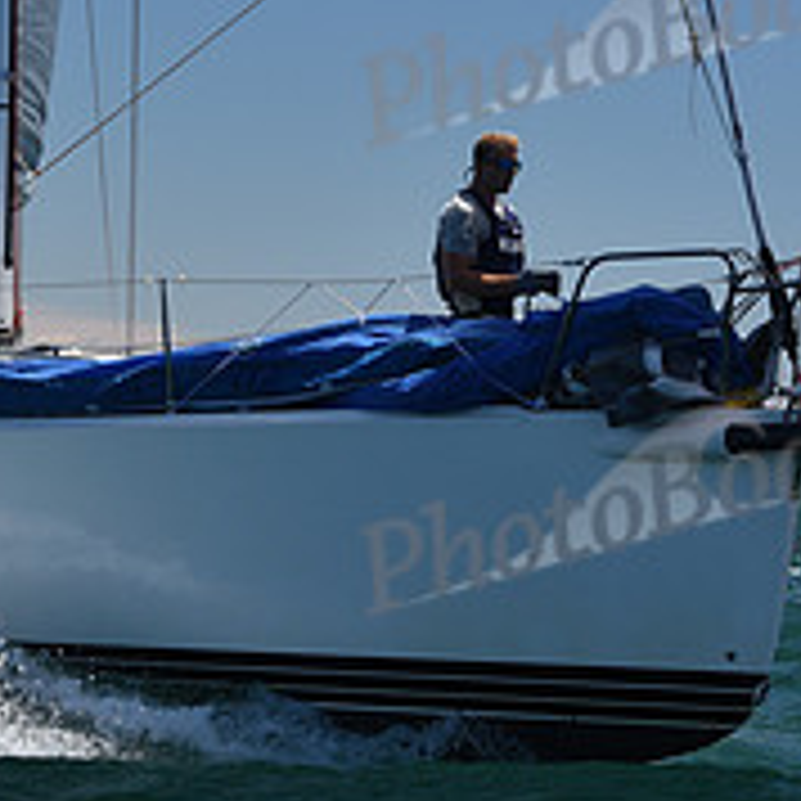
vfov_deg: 9.0
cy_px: 326
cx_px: 130
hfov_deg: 9.0
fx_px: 5079
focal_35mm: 194
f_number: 6.3
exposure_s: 1/800
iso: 250
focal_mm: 70
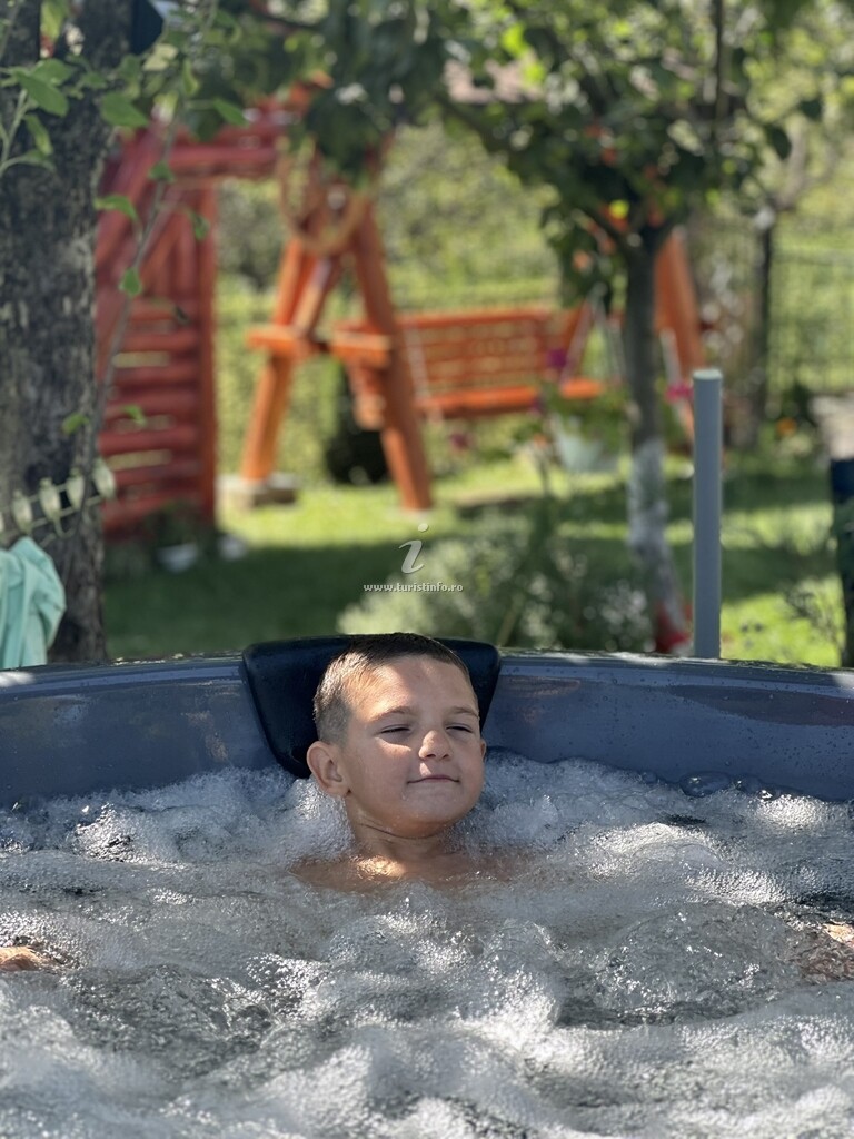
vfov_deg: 25.3
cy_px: 570
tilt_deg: -9.8
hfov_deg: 19.1
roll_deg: -1.1
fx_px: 2533
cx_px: 427
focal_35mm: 77
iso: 32
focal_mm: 9
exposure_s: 1/121
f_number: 2.8
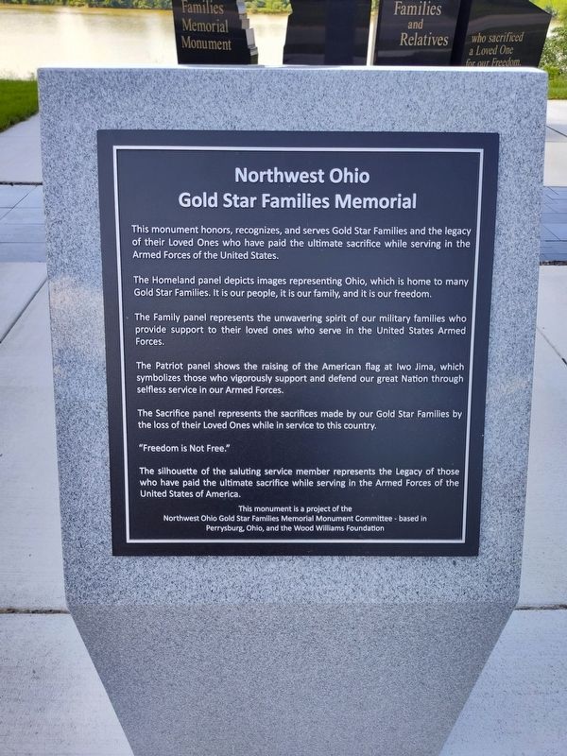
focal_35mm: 23
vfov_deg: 73.9
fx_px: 502
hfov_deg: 58.9
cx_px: 284
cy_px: 378
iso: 100
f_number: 1.8
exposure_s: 1/381
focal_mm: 5.56
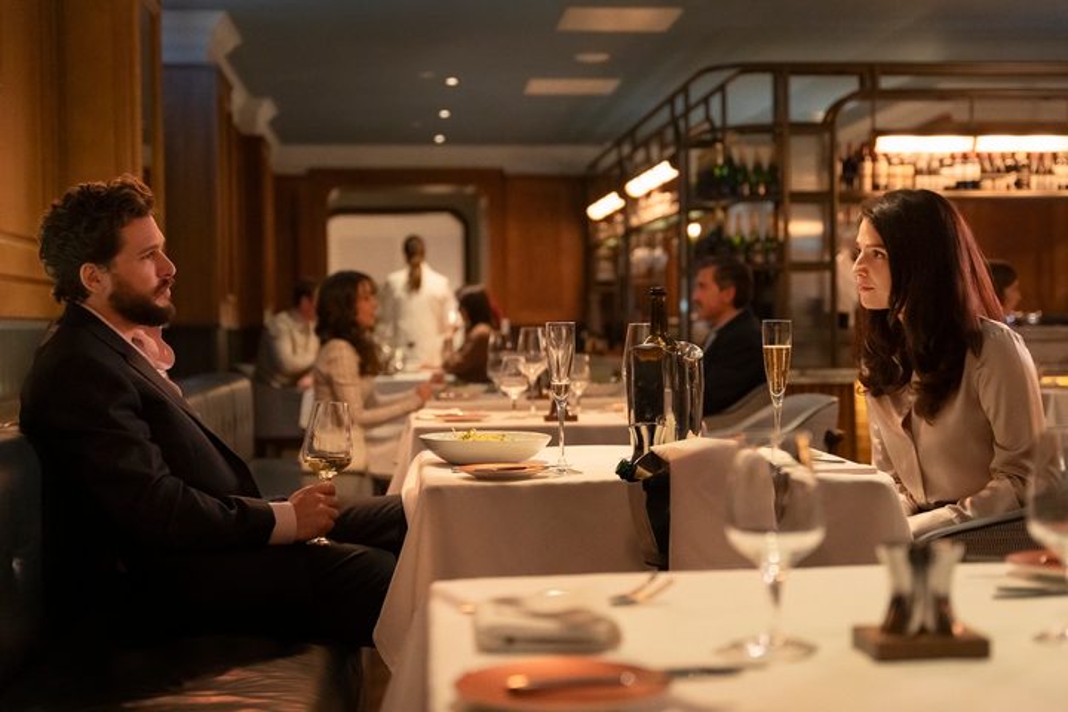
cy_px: 356
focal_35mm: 52
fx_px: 1540
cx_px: 534
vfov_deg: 26.0
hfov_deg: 38.3
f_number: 2.8
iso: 6400
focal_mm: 51.9
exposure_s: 1/160
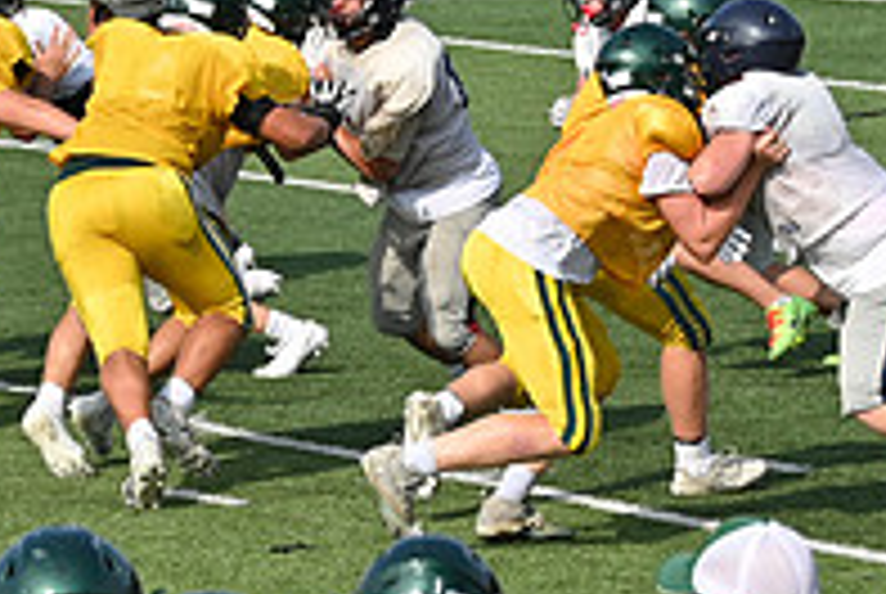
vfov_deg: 2.7
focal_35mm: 512
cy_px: 124
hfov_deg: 4.0
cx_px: 661
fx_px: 12620
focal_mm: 116
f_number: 5.6
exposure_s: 1/800
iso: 100
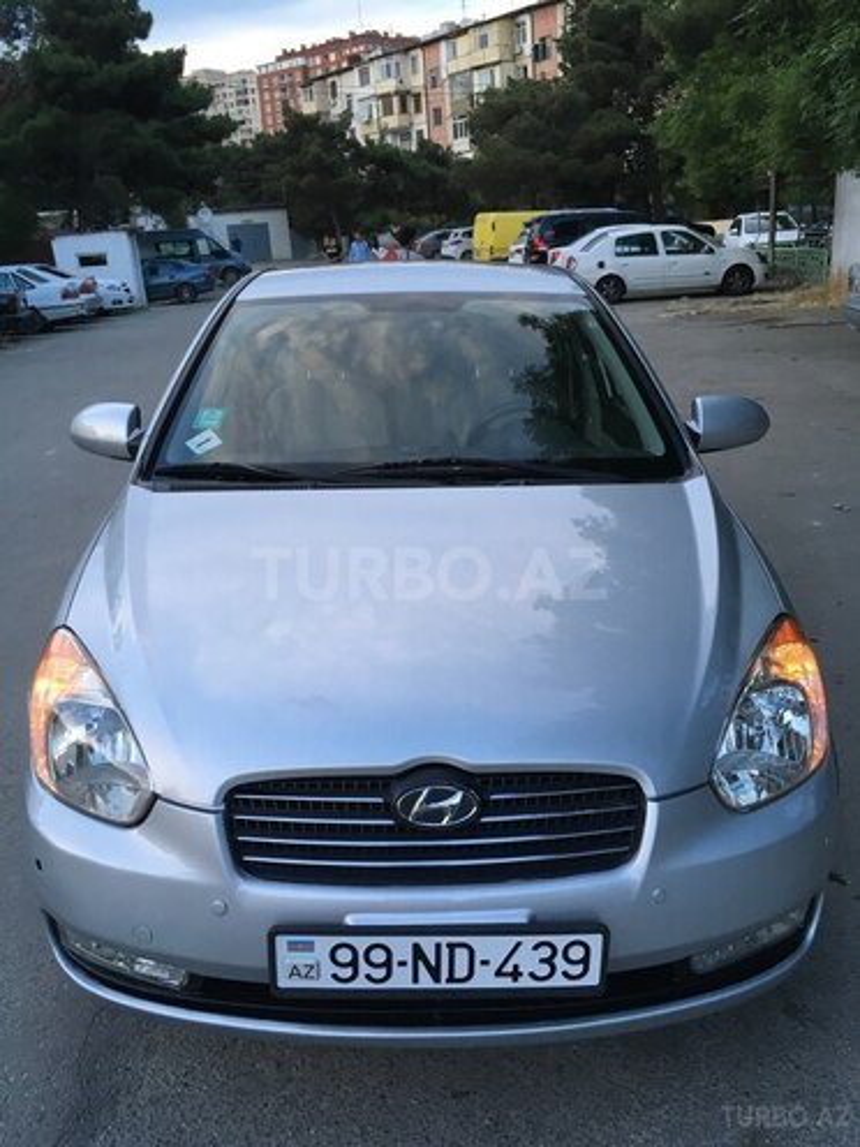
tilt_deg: -20.9
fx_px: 961
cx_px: 430
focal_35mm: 29
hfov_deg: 48.2
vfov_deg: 61.7
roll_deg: +4.7
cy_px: 574
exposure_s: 1/33
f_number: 2.2
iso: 32
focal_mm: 4.15
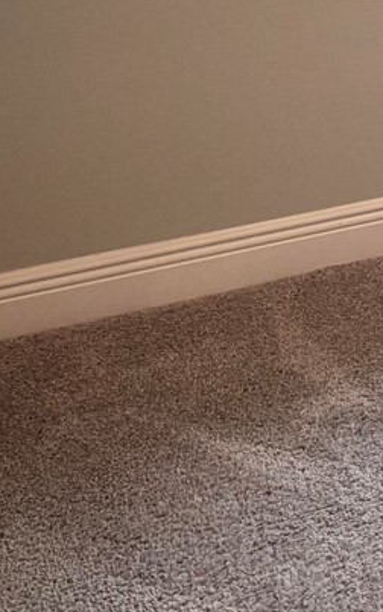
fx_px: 1686
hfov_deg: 10.3
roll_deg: -1.2
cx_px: 1056
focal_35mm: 101
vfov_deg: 18.6
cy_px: -252
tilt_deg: -6.6
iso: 200
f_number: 1.78
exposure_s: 1/120
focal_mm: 6.76
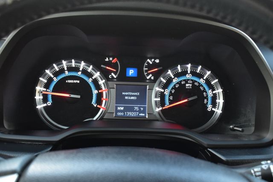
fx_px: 273
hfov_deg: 53.2
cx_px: 136
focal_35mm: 36
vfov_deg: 36.8
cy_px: 91
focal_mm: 24
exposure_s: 1/15
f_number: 5.6
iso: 1600
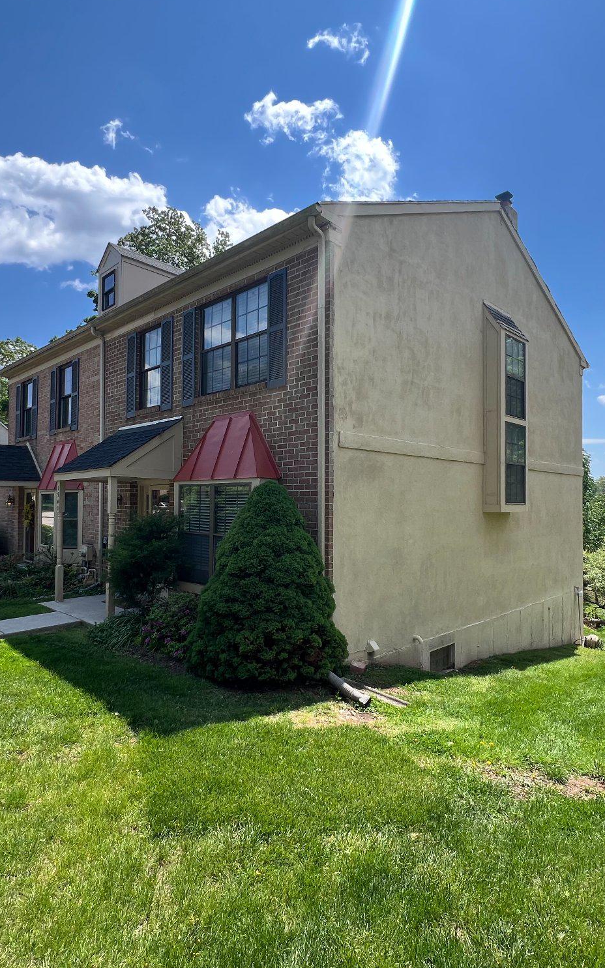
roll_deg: -0.6
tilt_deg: +1.1
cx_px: 311
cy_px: 491
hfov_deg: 62.2
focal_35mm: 19
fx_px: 501
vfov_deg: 88.0
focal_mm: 1.57
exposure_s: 1/579
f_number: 1.8
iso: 32
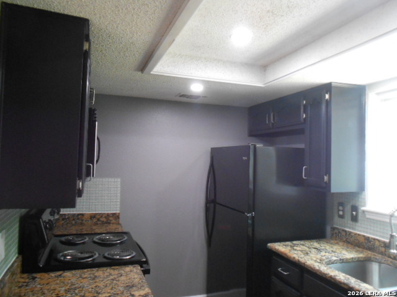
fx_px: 298
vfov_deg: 53.1
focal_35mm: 26
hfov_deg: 67.3
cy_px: 148
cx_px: 198
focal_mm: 4.6
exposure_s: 1/25
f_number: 3.5
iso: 400
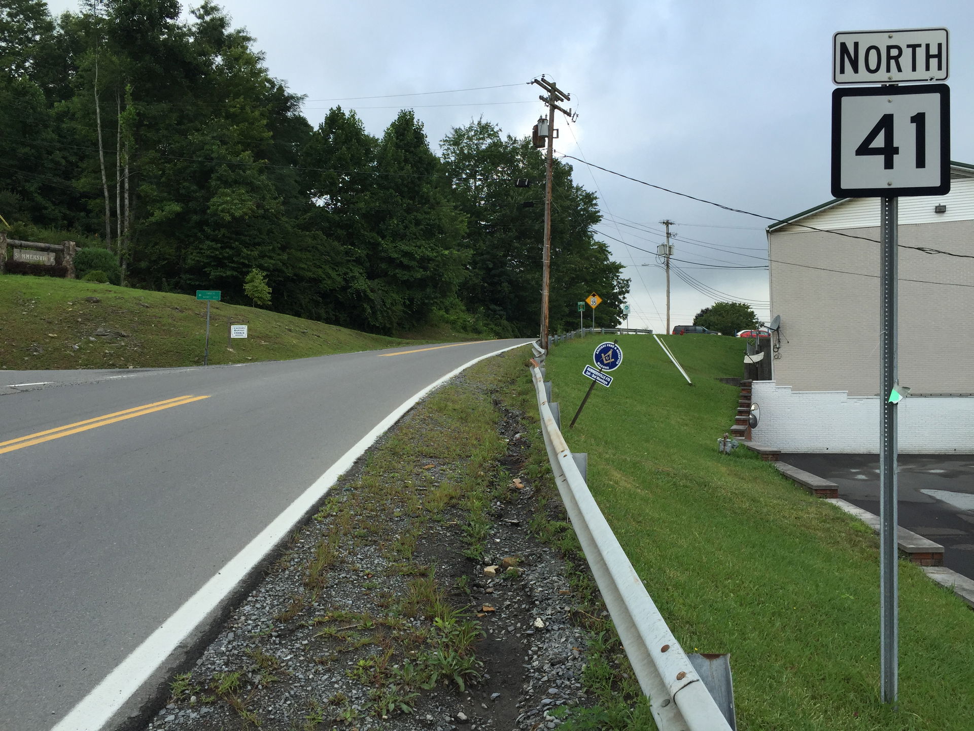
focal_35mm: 29
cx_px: 487
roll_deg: -0.9
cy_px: 366
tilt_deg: +1.6
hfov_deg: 61.7
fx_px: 816
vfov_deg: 48.2
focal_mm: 4.15
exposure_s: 1/507
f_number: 2.2
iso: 32
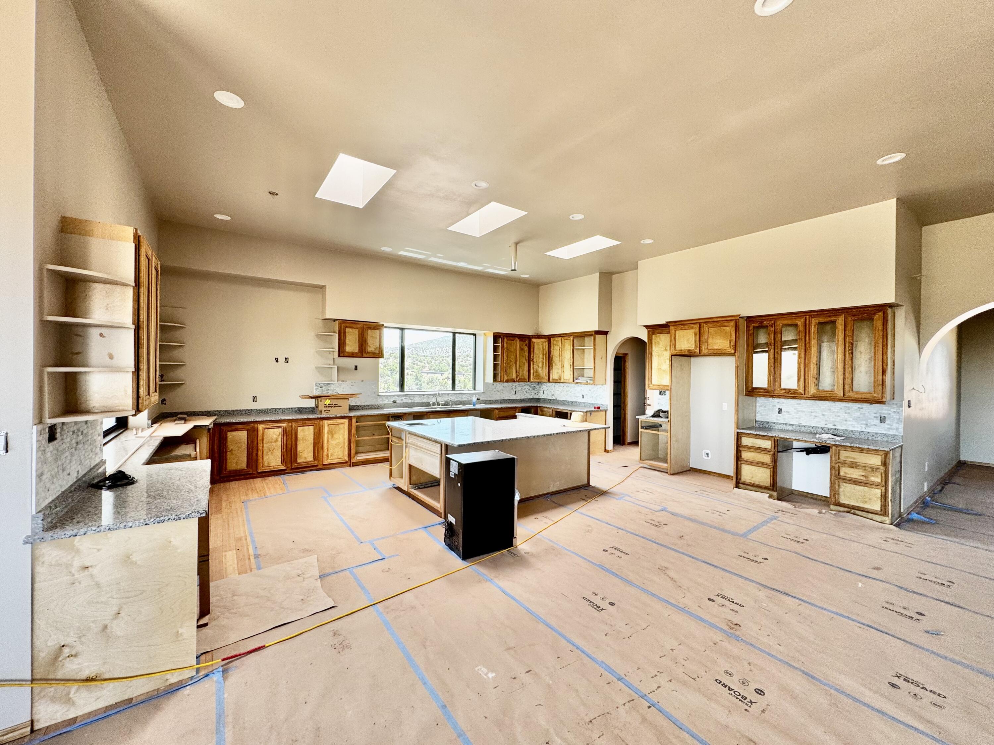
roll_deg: -0.8
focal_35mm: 14
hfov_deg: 102.1
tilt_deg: -1.0
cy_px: 372
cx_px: 497
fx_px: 402
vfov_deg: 85.7
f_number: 2.2
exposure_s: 1/99
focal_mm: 2.22
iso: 80
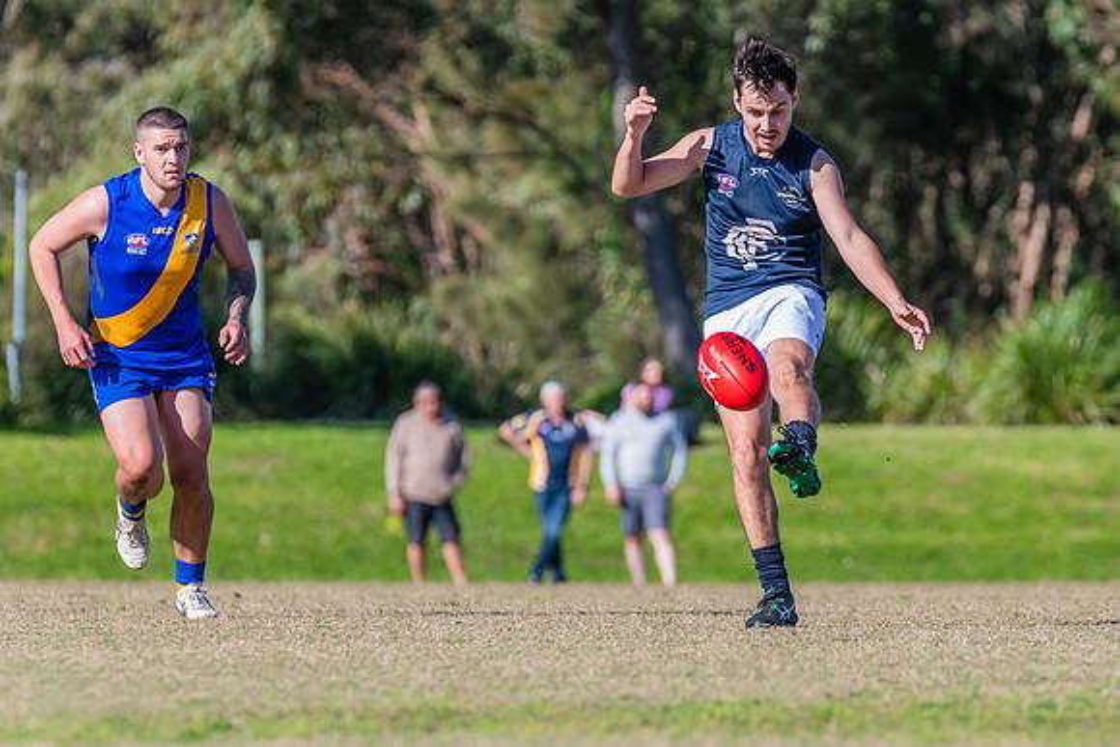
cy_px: 359
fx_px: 13909
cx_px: 757
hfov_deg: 4.6
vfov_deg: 3.1
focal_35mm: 447
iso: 800
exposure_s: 1/2000
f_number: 7.1
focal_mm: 330
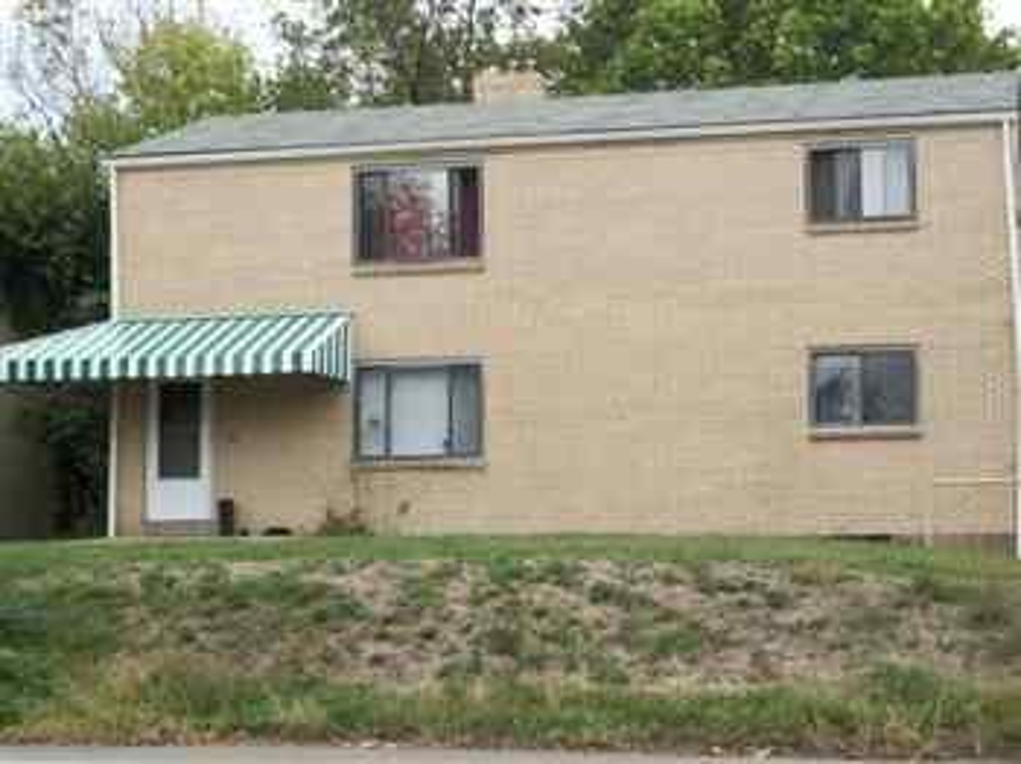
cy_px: 382
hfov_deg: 25.4
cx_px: 510
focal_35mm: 77
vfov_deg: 19.1
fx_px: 2270
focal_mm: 13.7
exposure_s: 1/250
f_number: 4.6
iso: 80
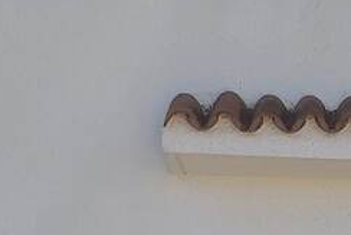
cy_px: 596
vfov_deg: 8.6
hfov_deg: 14.0
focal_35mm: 144
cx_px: 374
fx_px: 1405
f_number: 1.7
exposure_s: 1/2271
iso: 64
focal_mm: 3.92
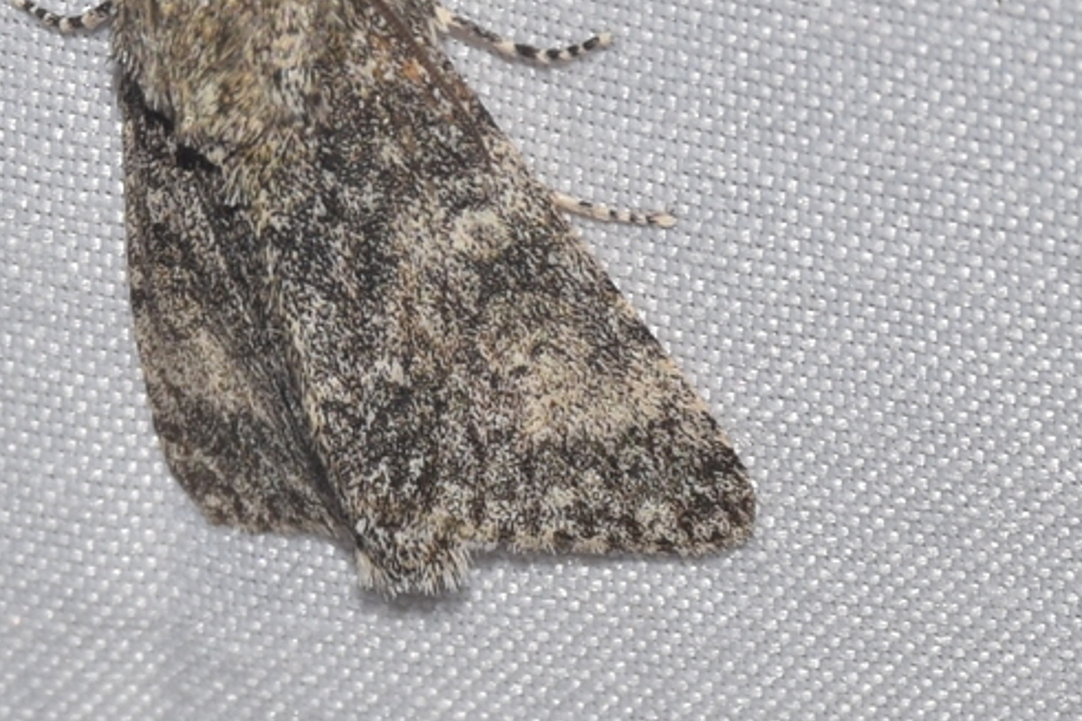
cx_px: 214
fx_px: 12348
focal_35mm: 411
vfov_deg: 3.3
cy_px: 172
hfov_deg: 5.0
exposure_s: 1/160
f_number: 13
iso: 100
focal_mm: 140
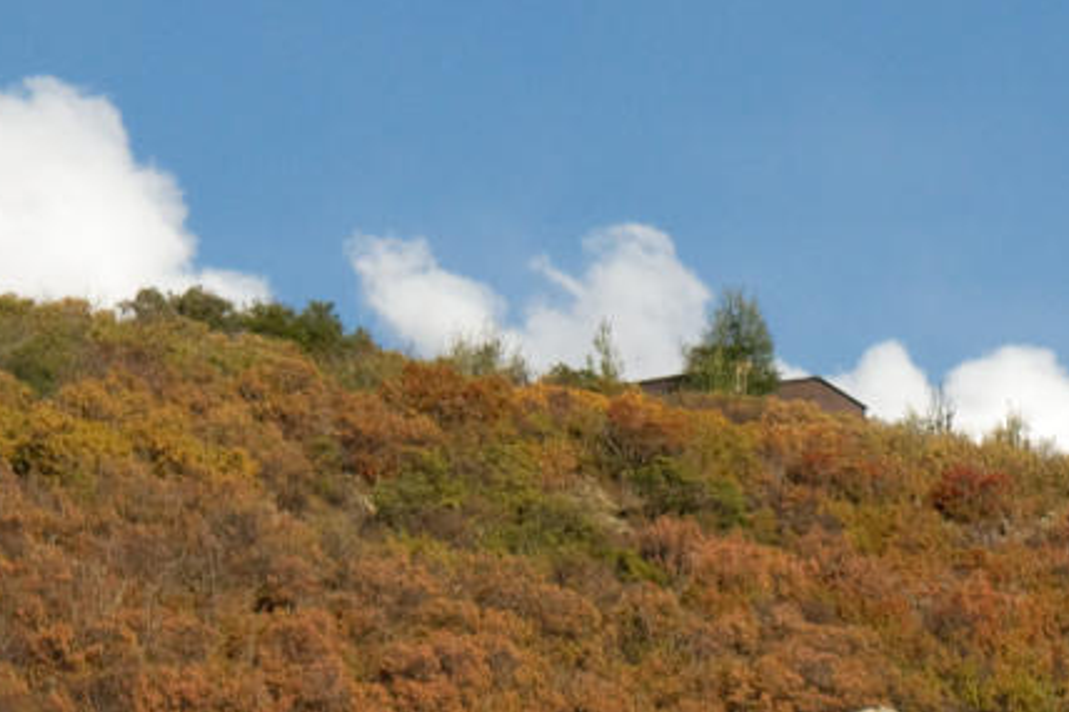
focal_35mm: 463
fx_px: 13743
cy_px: 1696
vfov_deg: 2.9
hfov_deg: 4.4
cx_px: 2410
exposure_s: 1/320
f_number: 8
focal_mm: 66
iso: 200
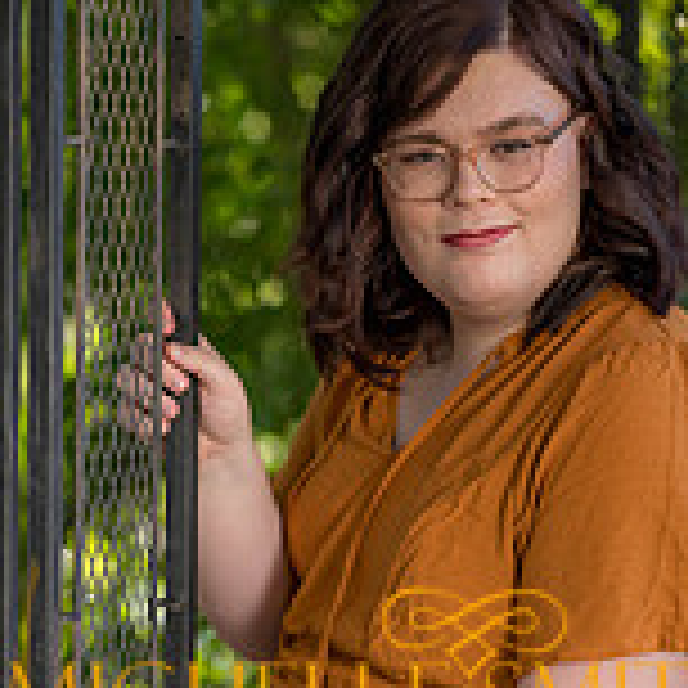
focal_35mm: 212
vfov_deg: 8.2
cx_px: 342
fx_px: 4767
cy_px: 535
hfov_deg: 8.3
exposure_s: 1/400
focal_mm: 85
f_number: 1.8
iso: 100
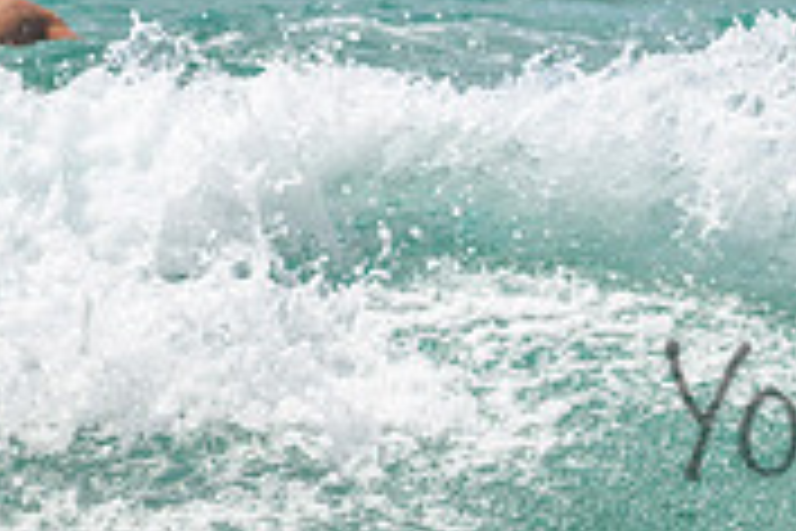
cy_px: 371
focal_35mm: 1806
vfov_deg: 0.8
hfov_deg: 1.1
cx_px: 1129
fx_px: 39930
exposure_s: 1/2000
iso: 640
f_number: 11
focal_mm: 550
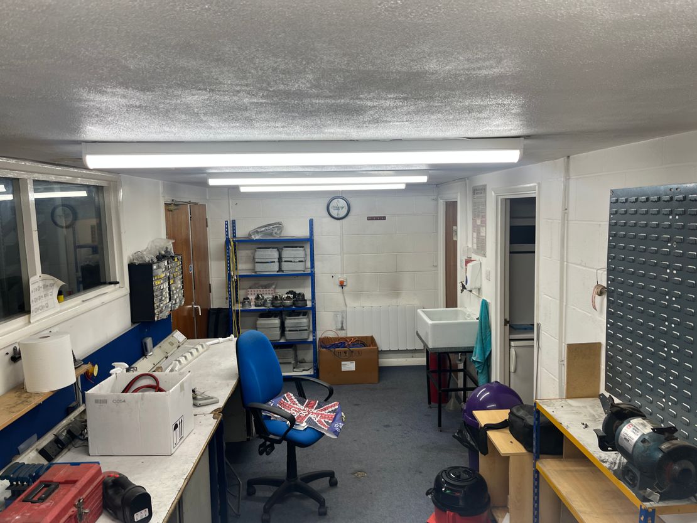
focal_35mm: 26
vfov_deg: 53.1
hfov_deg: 67.3
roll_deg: +0.0
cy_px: 262
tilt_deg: -7.8
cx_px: 348
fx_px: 524
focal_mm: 5.1
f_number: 1.6
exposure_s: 1/103
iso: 32
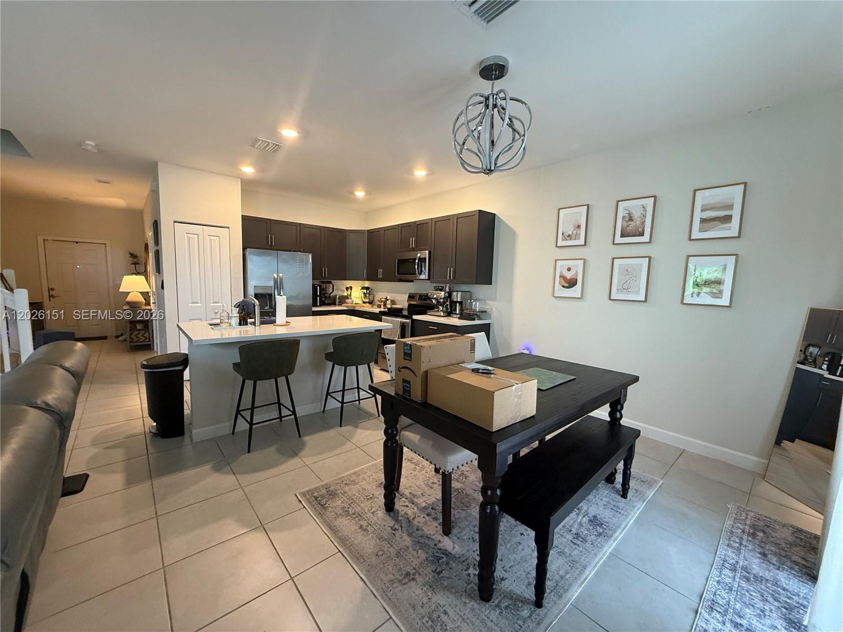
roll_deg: -1.6
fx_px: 341
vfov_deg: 85.7
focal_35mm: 14
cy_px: 316
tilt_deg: -5.3
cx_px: 422
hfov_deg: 102.1
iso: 400
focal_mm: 2.22
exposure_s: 1/60
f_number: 2.2
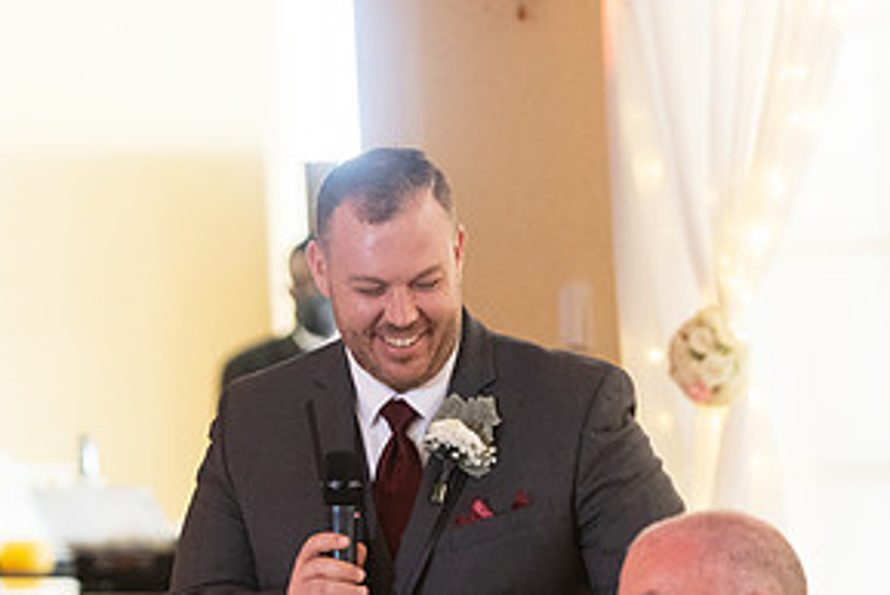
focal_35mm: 291
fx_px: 7197
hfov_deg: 7.1
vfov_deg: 4.7
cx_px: 631
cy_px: 529
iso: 4000
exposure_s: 1/200
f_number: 2.8
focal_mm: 145
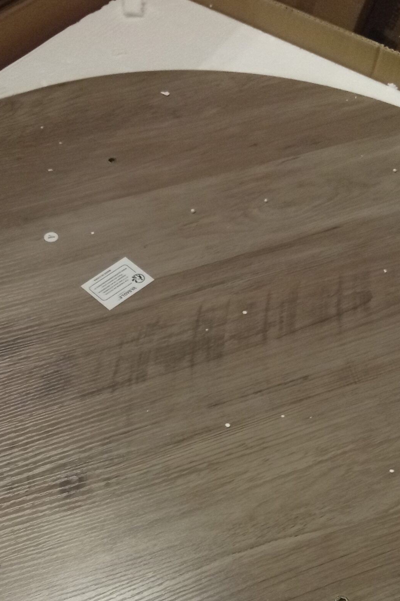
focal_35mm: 46
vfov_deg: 41.4
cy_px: 455
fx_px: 767
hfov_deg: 29.2
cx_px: 169
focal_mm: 3.84
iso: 678
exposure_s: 1/25
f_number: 1.8
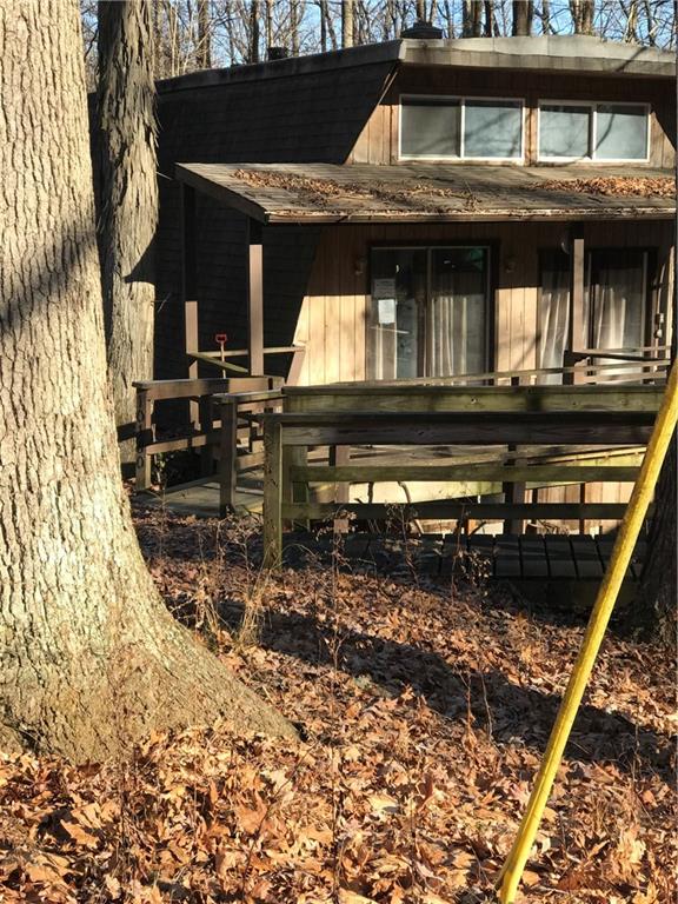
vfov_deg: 33.8
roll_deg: +0.7
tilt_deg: -10.5
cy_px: 452
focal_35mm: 57
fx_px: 1489
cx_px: 339
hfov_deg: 25.7
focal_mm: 6.6
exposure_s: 1/257
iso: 20
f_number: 2.8
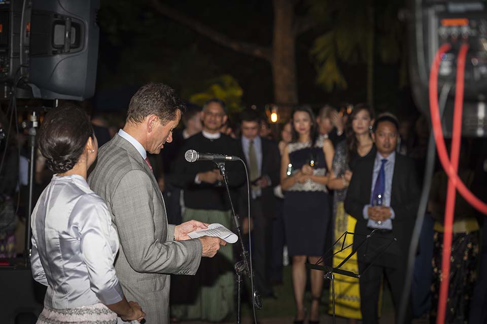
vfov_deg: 13.0
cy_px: 162
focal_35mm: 105
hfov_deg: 19.5
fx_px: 1420
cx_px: 244
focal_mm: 105
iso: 400
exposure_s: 1/60
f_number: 4.5
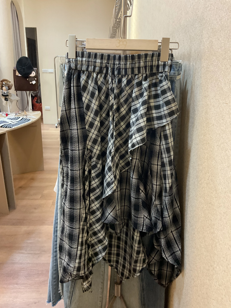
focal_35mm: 29
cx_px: 116
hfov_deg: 48.2
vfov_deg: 61.7
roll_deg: -0.1
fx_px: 258
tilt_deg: -19.5
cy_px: 154
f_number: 1.8
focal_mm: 3
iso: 200
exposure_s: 1/60
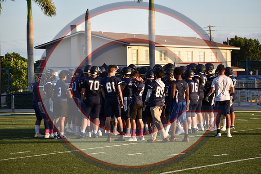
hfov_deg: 13.7
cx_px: 130
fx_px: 1088
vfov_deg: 9.2
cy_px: 87
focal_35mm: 150
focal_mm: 100
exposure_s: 1/1000
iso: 400
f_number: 4.8
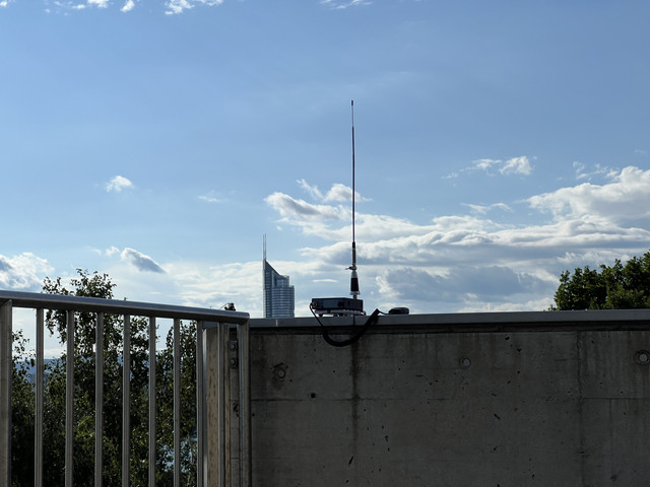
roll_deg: +0.8
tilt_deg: +6.9
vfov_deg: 19.1
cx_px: 325
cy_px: 244
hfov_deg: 25.3
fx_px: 1446
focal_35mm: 77
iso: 25
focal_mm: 9
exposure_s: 1/2801
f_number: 2.8
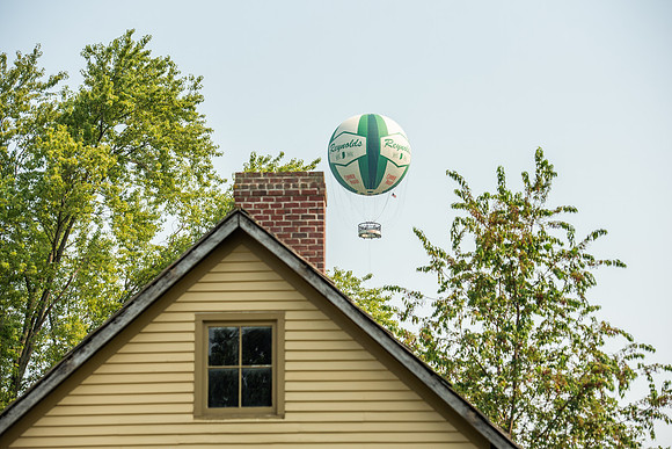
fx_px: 1904
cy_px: 224
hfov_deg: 20.0
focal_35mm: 102
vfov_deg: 13.4
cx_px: 336
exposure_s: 1/1250
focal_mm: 102
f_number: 5
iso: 160
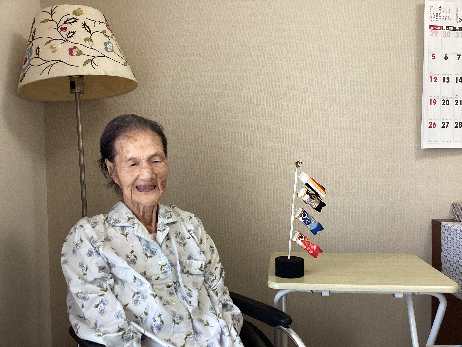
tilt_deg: -0.4
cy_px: 174
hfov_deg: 58.4
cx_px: 231
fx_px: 414
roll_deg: +1.0
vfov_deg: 45.4
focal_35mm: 31
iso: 100
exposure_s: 1/60
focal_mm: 3.3
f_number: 2.4
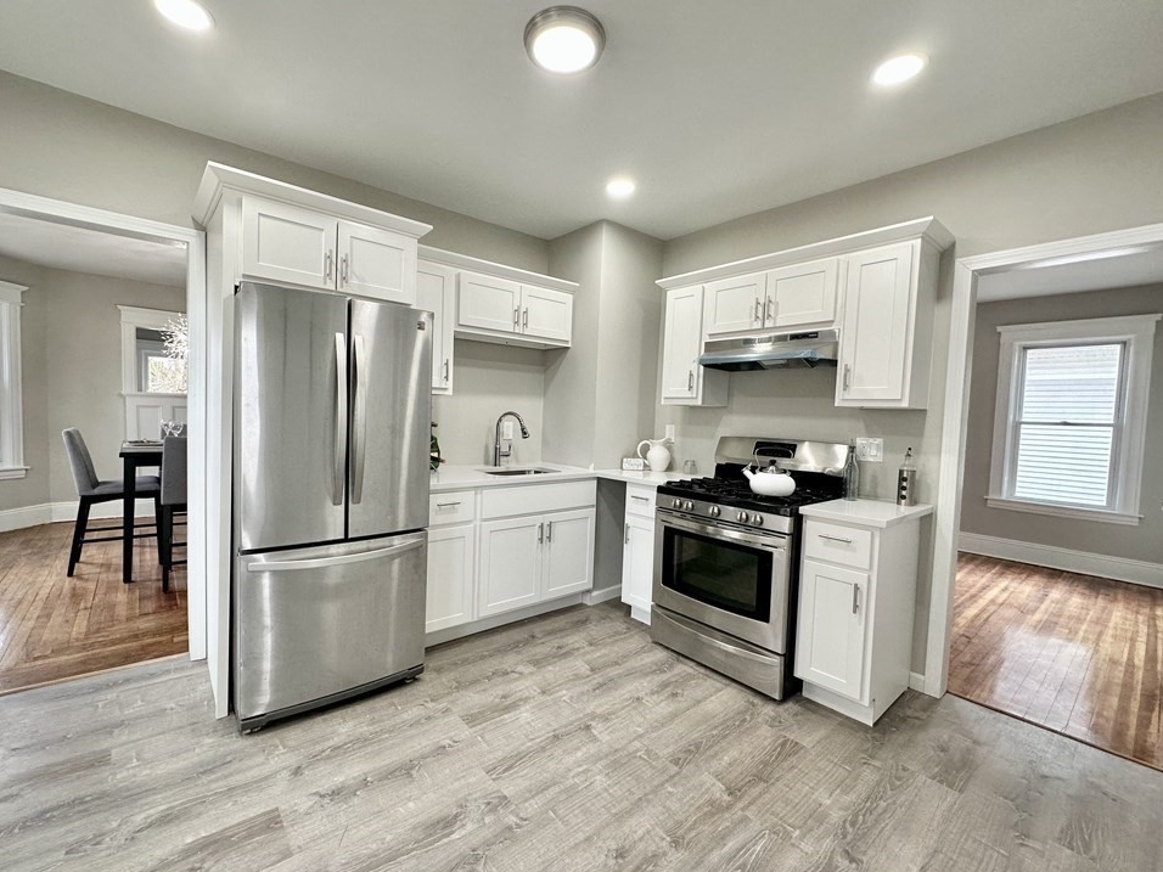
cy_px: 438
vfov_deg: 81.7
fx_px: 504
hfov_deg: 98.1
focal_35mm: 15
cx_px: 546
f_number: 2.2
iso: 160
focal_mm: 2.22
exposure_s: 1/120
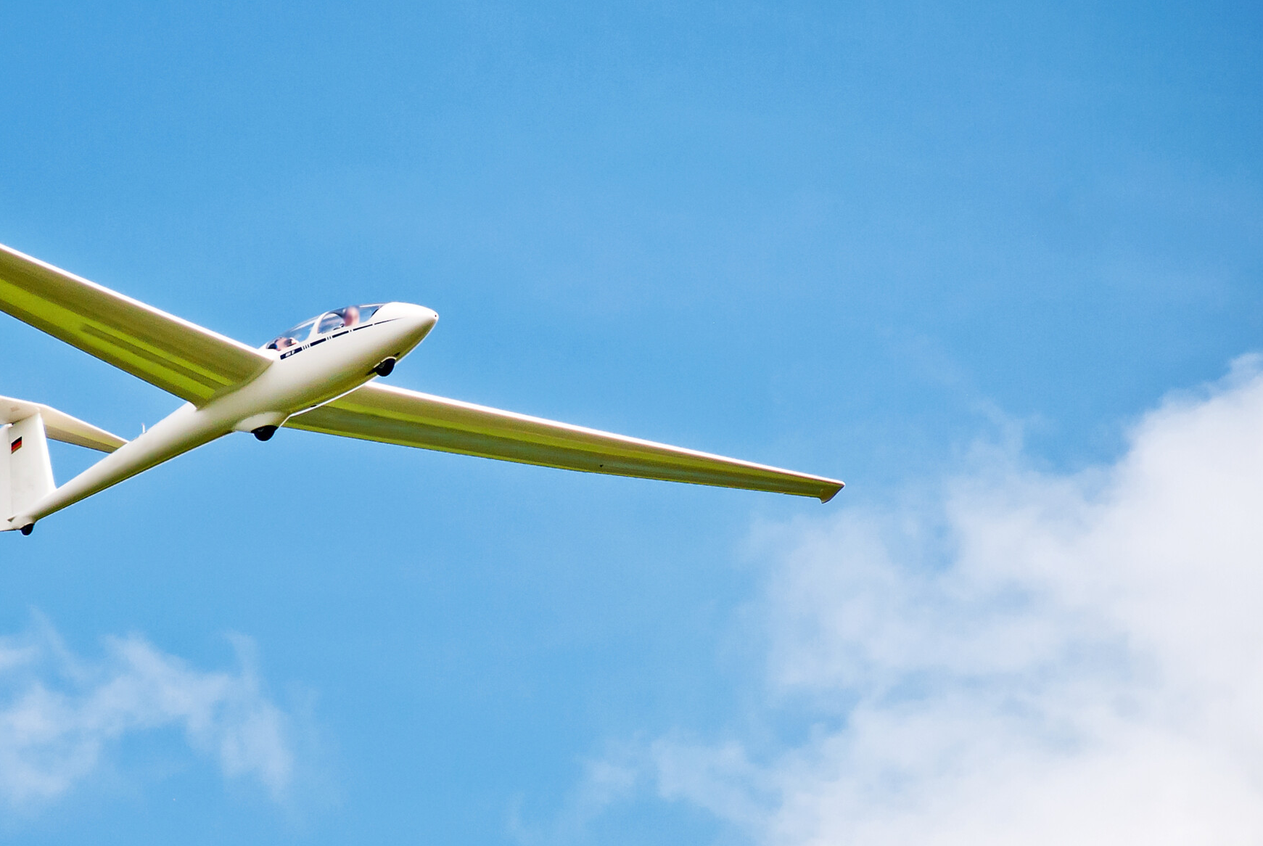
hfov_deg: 6.9
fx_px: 10460
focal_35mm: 298
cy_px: 459
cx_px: 422
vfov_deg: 4.6
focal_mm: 135
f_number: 6.3
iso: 200
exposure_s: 1/500
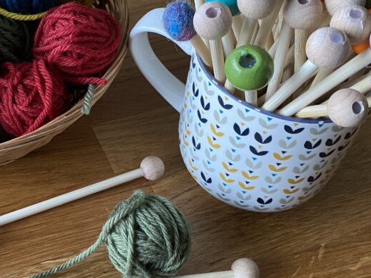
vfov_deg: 28.5
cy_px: 118
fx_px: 547
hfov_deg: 36.9
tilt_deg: -46.8
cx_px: 109
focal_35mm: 51
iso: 125
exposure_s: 1/90
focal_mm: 4.25
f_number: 1.8
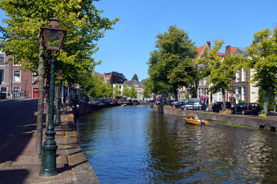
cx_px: 138
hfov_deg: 46.4
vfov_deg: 31.8
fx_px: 323
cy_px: 92
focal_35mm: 42
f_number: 8
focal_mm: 28
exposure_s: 1/250
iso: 100
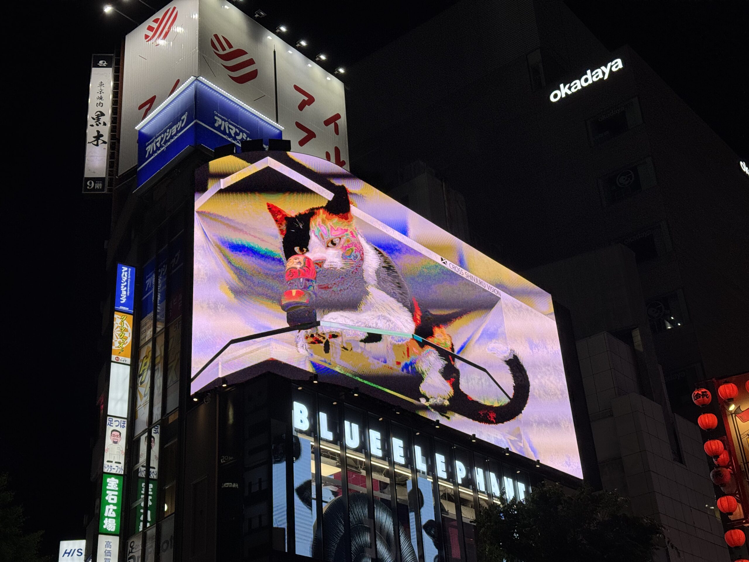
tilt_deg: +29.6
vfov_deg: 30.3
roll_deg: +5.1
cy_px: 281
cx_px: 374
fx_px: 1039
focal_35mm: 48
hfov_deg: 39.7
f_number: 1.78
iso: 80
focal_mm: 6.76
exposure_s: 1/420
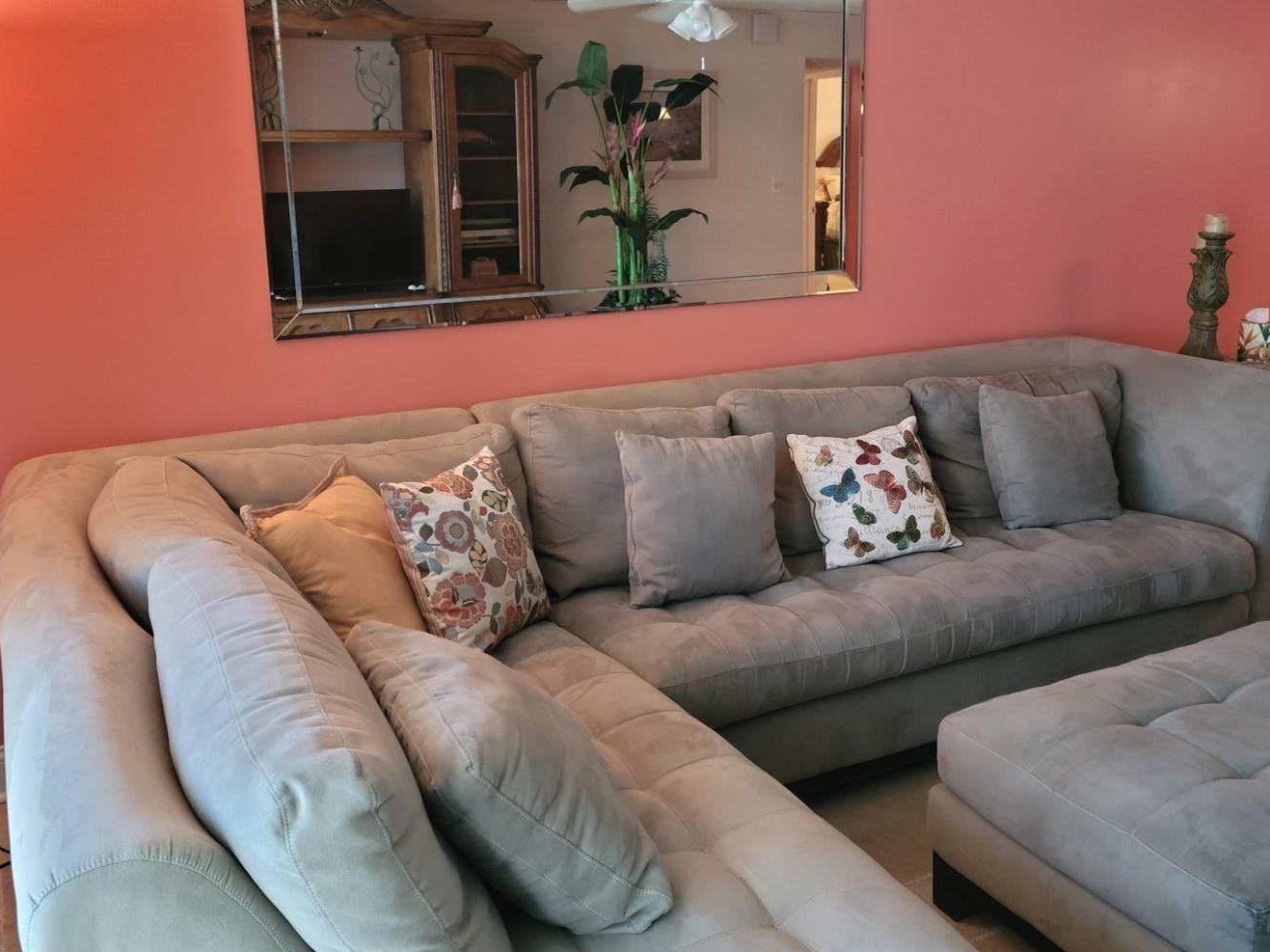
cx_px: 675
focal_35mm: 34
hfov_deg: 53.9
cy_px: 385
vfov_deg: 41.6
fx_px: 1247
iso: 250
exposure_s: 1/39
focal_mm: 5.9
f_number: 2
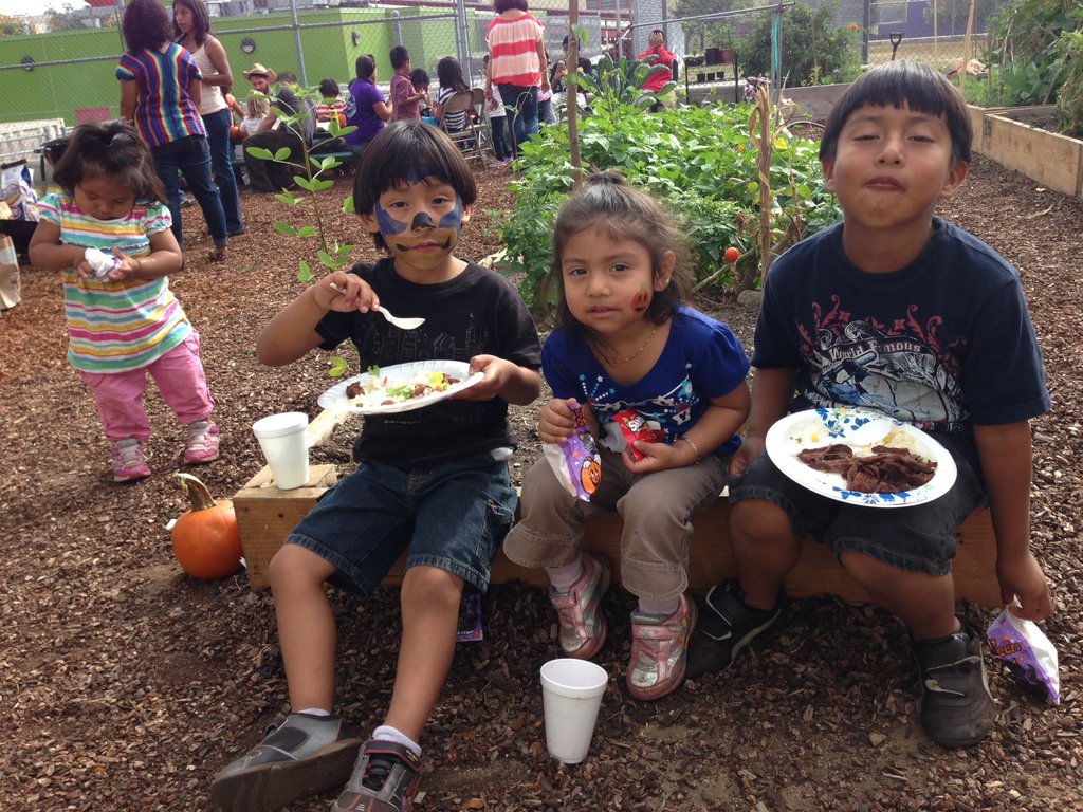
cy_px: 406
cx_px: 542
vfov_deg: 42.9
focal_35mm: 33
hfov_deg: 55.4
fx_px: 1032
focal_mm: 4.12
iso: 50
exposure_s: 1/553
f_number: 2.4
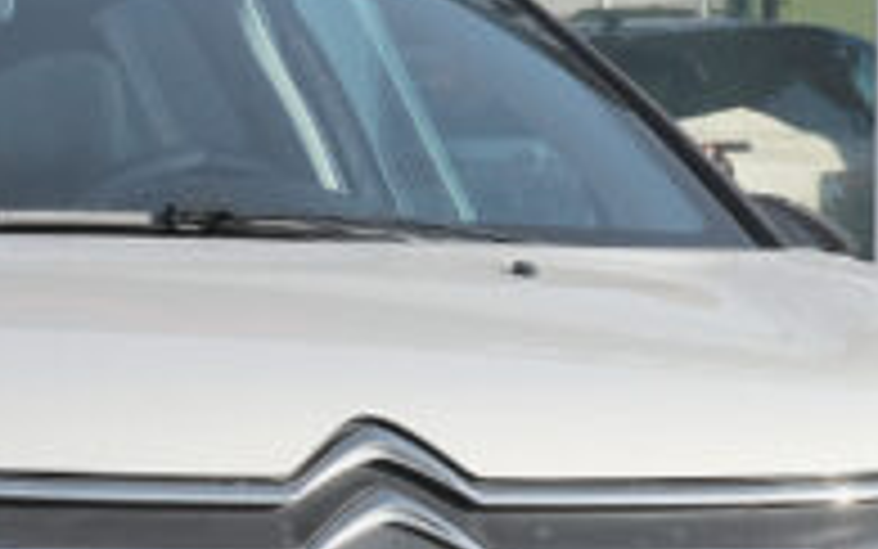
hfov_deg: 7.8
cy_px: 610
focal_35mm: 268
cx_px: 54
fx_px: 6415
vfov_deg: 4.9
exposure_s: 1/100
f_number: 8
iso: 160
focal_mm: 33.3
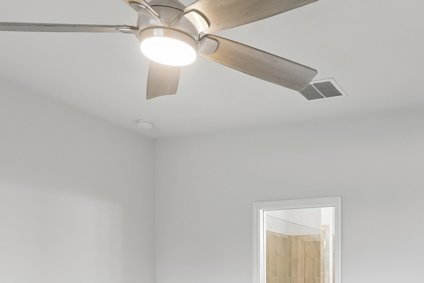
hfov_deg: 45.8
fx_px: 471
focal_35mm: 40
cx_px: 343
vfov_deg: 30.8
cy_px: 288
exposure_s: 1/15
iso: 400
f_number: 8
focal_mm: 14
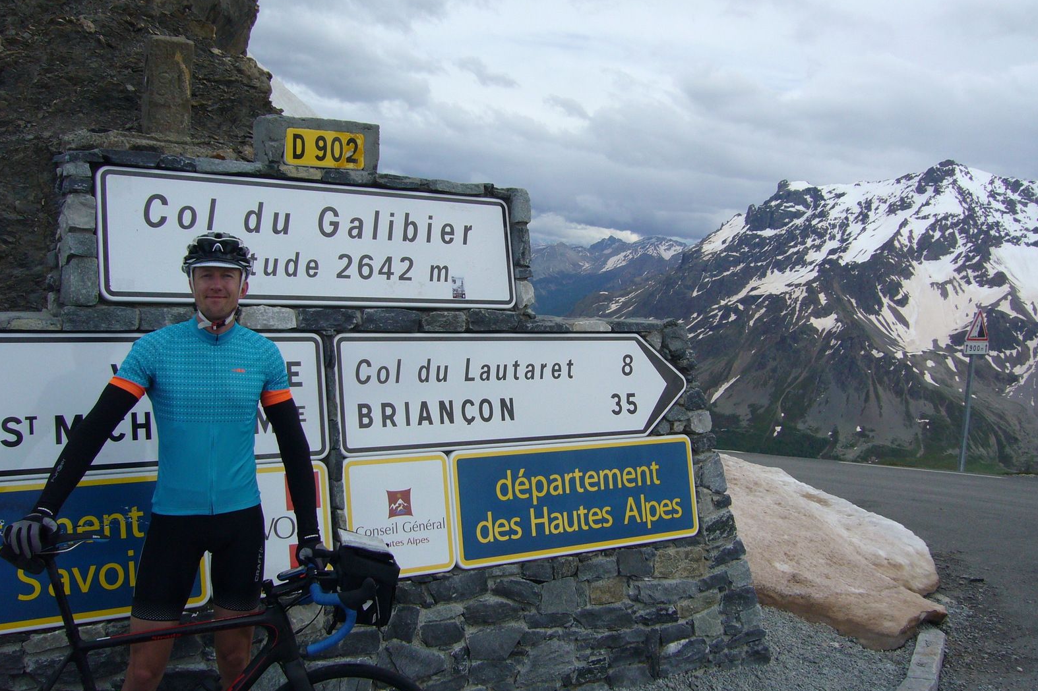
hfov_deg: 51.9
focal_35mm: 37
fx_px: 1067
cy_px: 335
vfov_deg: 35.9
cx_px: 525
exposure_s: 1/800
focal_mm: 5.8
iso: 100
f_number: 5.6
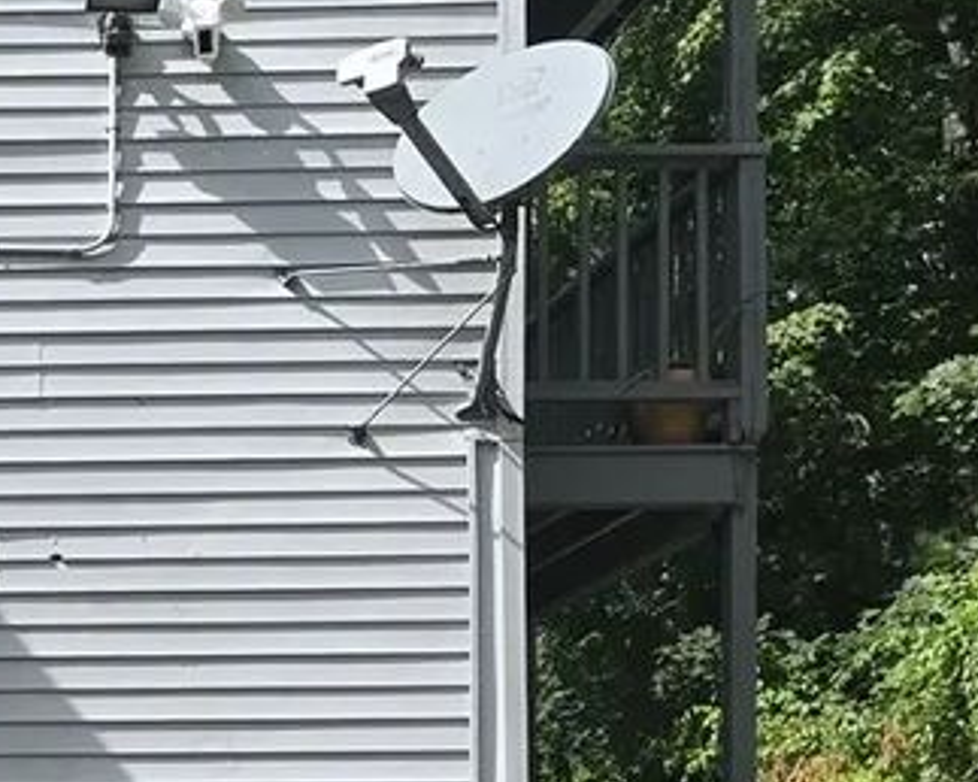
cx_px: -378
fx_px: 2748
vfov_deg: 15.5
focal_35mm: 95
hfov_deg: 18.4
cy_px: 962
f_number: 1.7
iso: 12
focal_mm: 6.3
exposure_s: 1/484
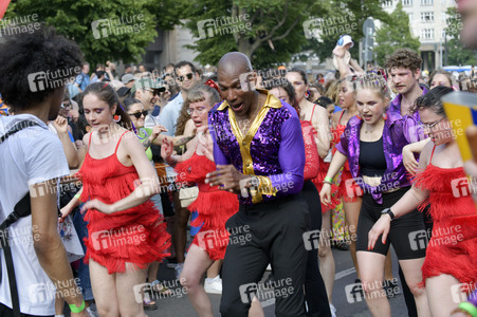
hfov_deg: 27.0
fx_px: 993
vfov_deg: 18.2
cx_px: 238
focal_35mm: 75
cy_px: 158
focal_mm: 75
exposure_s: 1/200
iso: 160
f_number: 6.3
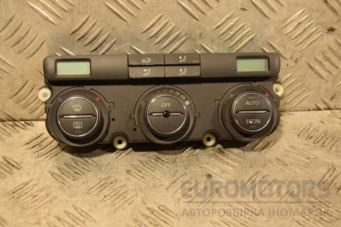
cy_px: 114
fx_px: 497
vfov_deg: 25.8
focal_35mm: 52
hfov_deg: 37.9
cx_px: 170
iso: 800
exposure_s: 1/125
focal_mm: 35
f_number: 5.6
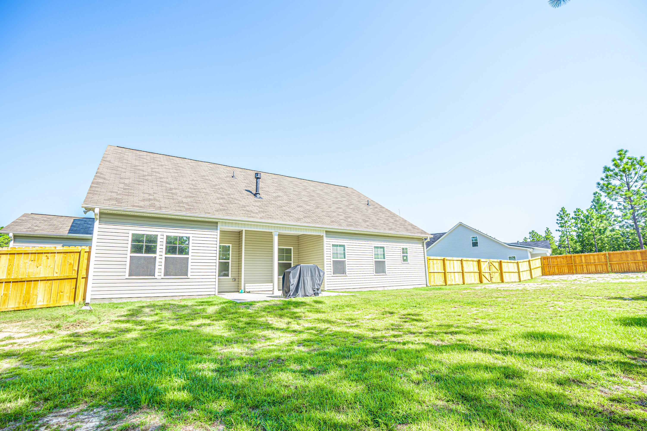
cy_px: 216
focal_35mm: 16
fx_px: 294
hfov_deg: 95.4
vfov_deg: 72.5
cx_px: 324
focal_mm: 16
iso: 50
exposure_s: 1/60
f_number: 6.3
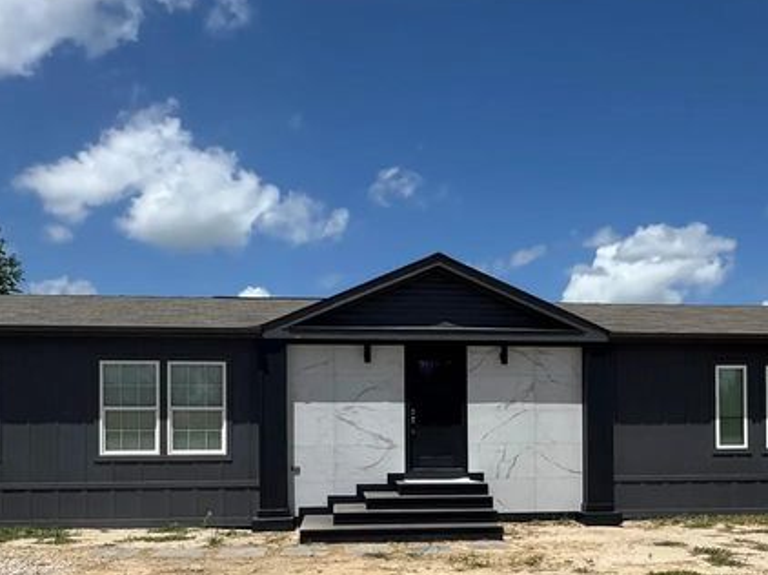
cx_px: 422
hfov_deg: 53.9
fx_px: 754
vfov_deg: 40.4
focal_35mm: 34
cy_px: 440
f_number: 2.2
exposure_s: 1/3247
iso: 50
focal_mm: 2.22
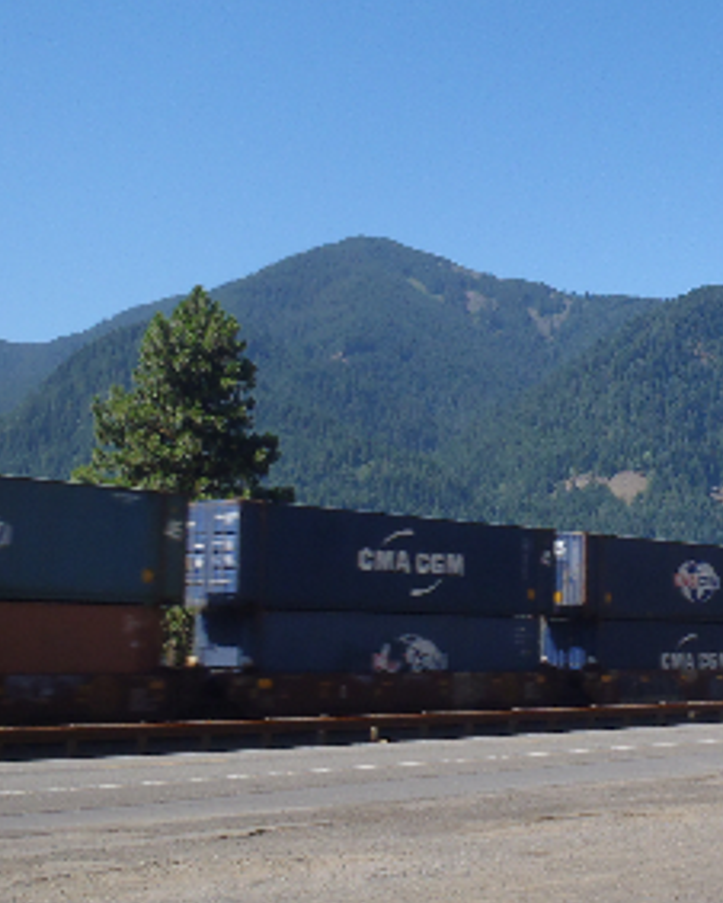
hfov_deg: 23.8
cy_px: 368
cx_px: 675
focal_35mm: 62
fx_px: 1657
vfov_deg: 30.4
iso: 80
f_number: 10
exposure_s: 1/80
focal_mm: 5
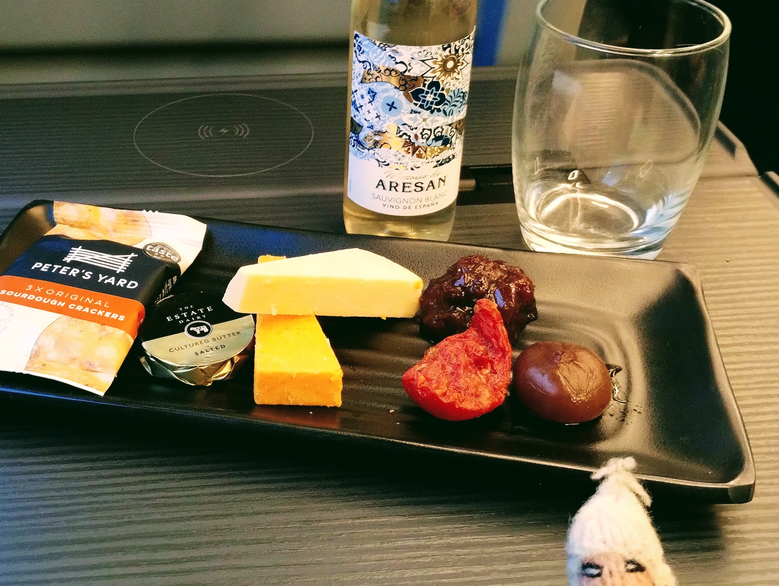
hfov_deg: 41.6
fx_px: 1014
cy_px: 212
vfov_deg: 32.1
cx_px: 274
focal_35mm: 45
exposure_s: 1/25
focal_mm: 4.27
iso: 1009
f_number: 1.8
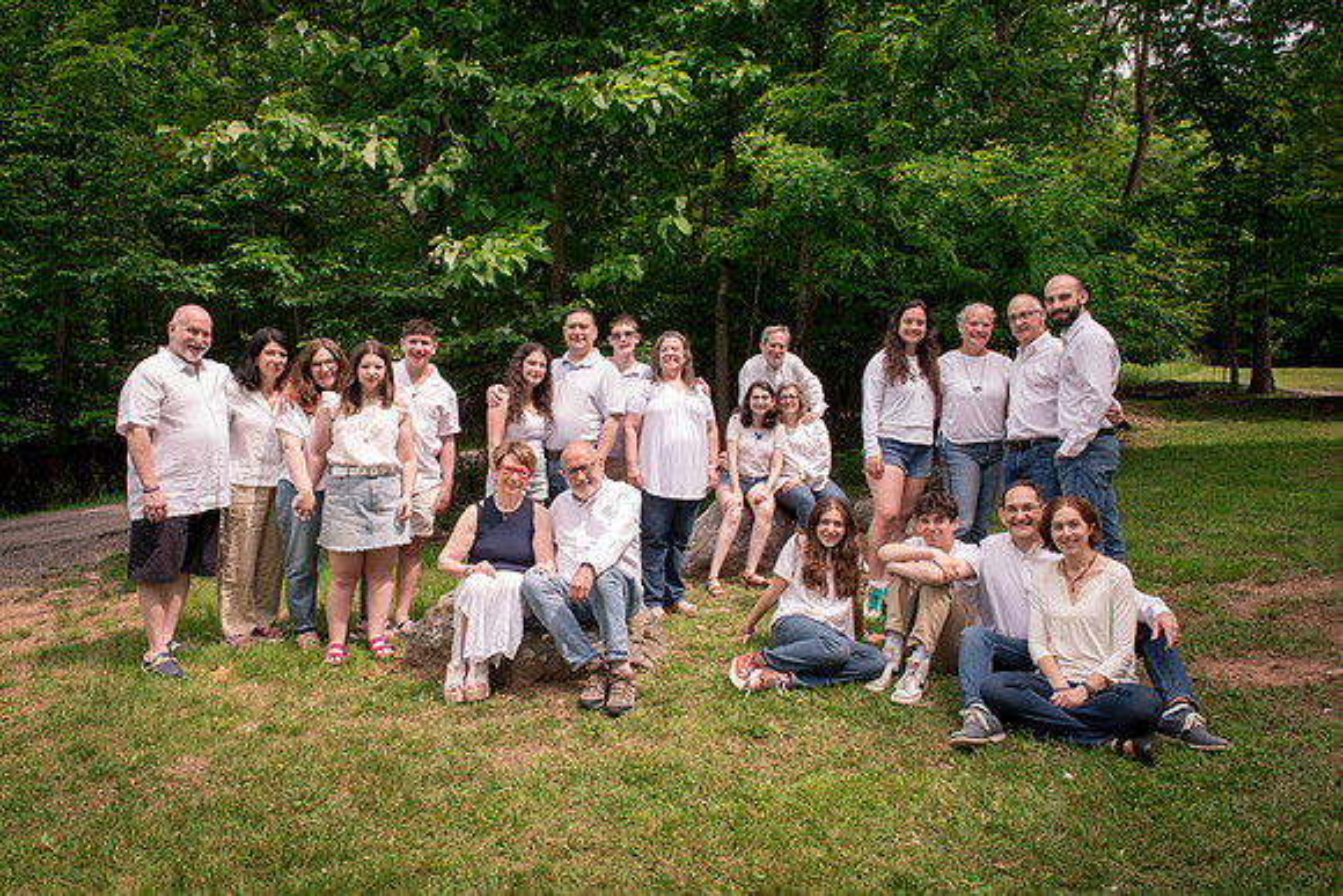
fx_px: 963
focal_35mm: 26
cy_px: 457
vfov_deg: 49.9
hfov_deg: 69.8
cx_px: 660
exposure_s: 1/125
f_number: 13
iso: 400
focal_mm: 24
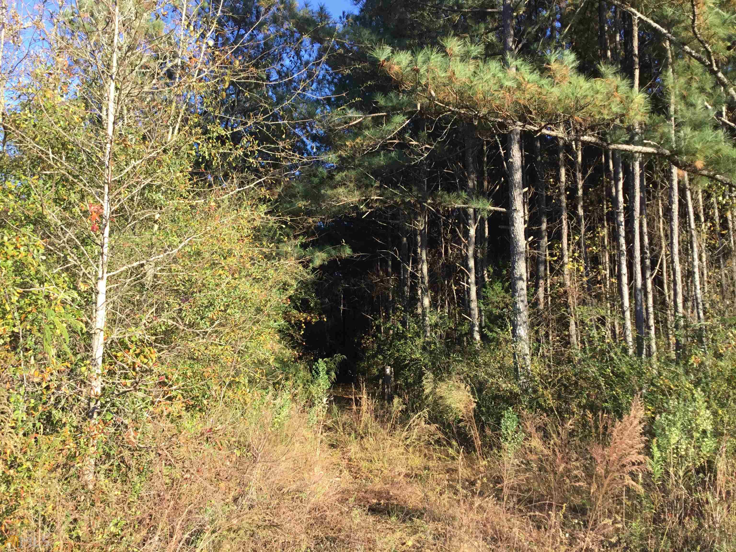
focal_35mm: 31
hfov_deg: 58.4
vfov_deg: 45.4
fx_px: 659
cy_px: 276
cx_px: 368
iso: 25
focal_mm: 3.3
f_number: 2.4
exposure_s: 1/249
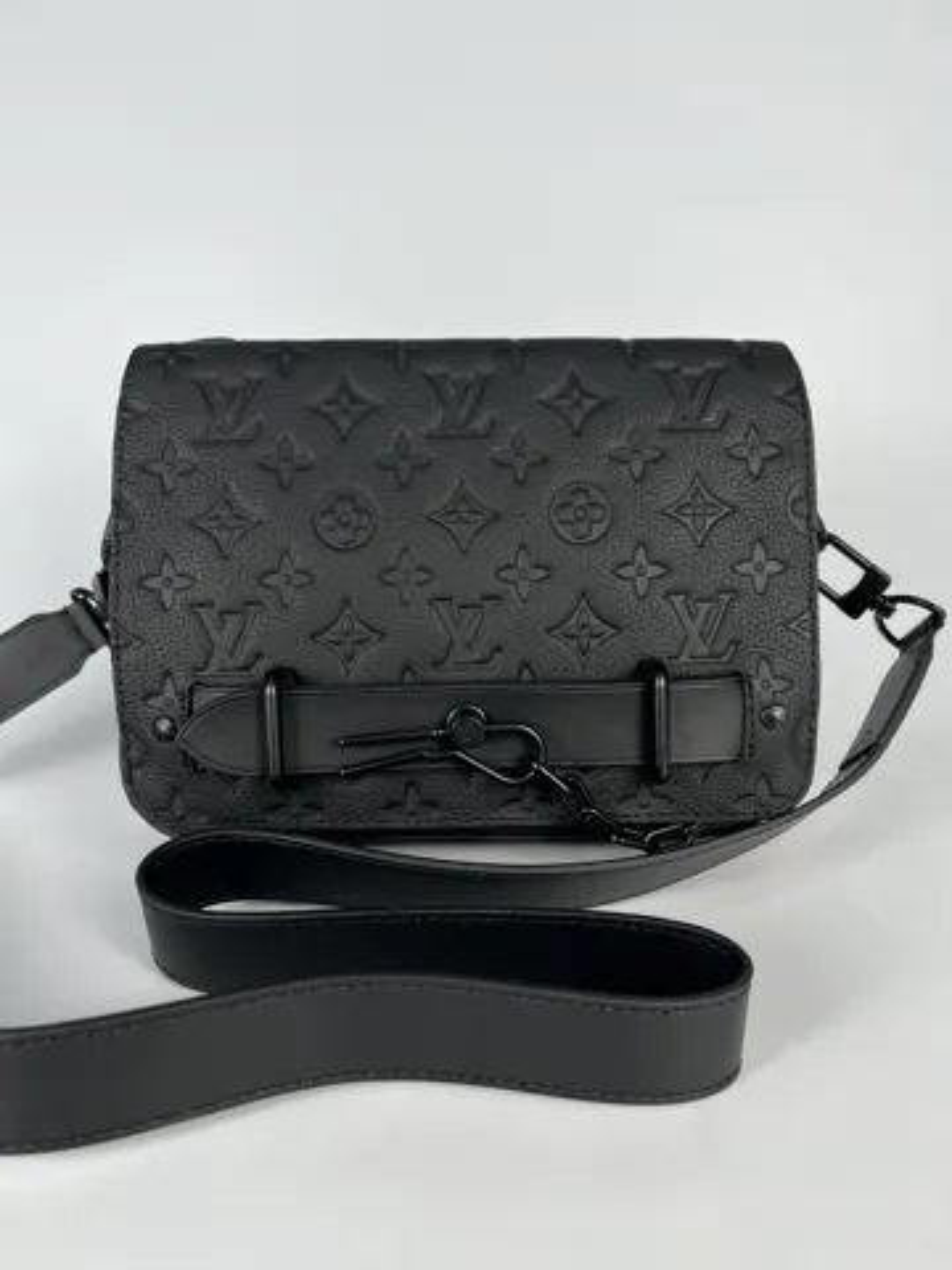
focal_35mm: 26
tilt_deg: -15.9
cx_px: 476
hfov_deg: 53.1
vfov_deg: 67.3
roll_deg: +1.9
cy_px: 635
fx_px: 953
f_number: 1.5
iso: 50
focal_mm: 5.7
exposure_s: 1/639
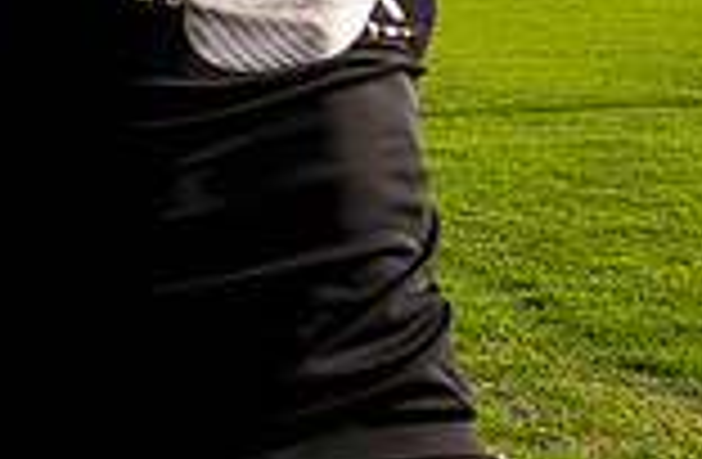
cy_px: 71
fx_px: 1493
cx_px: -520
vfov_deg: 17.3
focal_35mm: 77
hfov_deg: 20.1
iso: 250
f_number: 4
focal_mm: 20
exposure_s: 1/1600
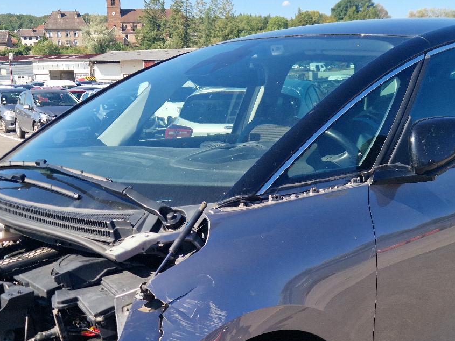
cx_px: 218
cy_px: 324
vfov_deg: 28.2
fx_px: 644
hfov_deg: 38.9
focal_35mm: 49
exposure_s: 1/667
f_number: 1.8
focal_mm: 5.4
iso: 50
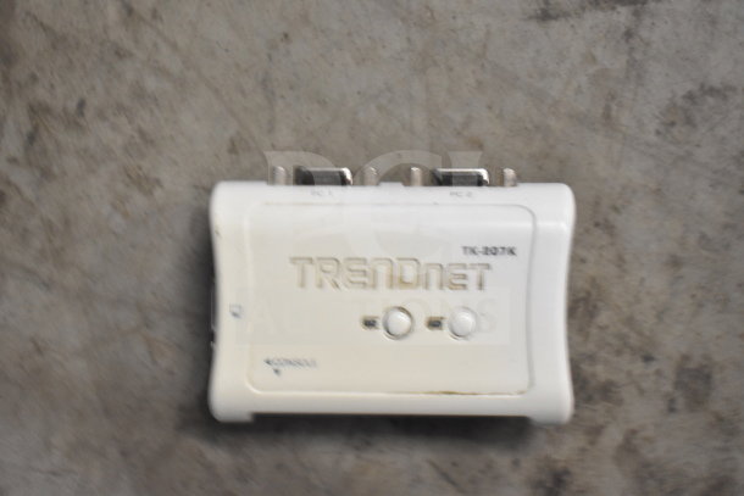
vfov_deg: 26.5
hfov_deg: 38.9
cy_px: 248
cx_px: 372
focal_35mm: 51
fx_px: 1054
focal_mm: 34
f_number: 4.5
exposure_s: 1/50
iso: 2500
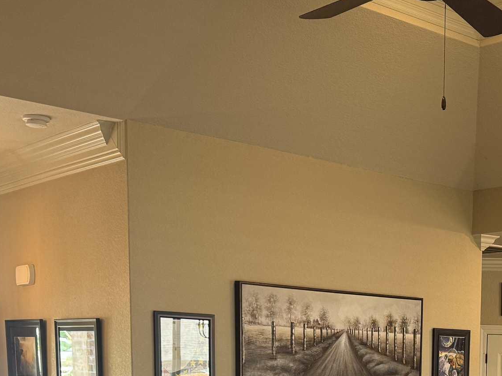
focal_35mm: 65
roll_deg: -1.1
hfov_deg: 28.7
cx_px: 448
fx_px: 943
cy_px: 471
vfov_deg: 20.8
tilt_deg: -7.8
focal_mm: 6.76
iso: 125
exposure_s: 1/60
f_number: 1.78
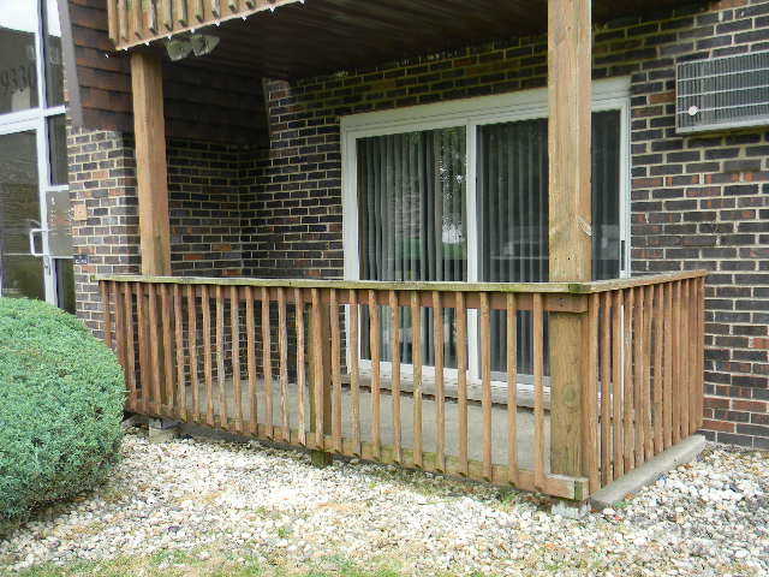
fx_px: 800
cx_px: 384
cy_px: 288
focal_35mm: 36
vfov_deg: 39.7
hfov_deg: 51.4
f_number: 3.7
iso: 80
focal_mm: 6.4
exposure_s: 1/64.2
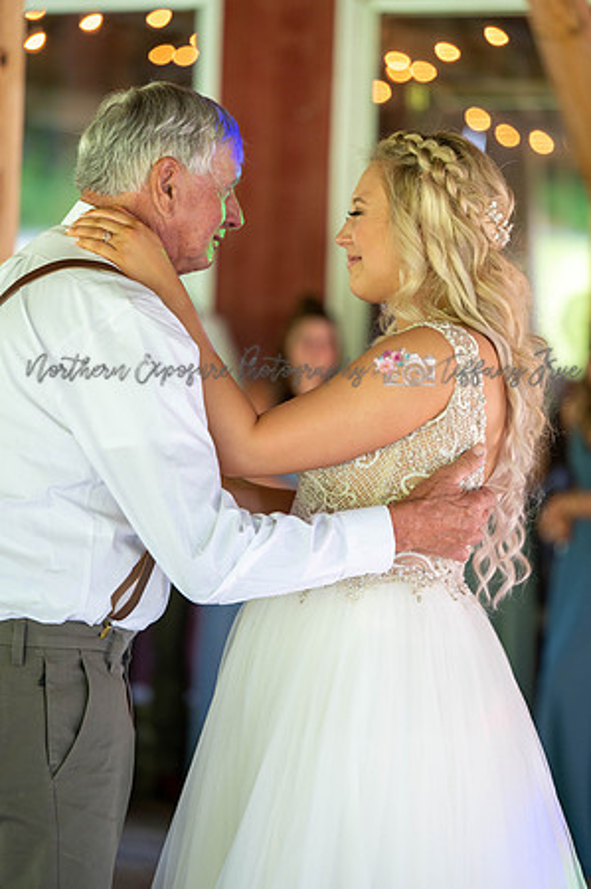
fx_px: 3085
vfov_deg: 16.4
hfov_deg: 10.9
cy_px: 444
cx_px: 296
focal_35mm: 125
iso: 400
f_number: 2.8
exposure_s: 1/160
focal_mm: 125
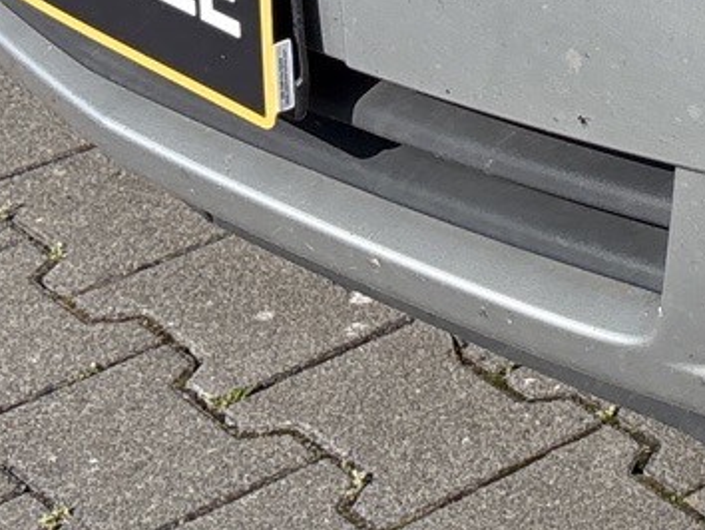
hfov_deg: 12.5
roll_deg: -1.1
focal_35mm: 141
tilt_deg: -14.0
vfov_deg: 9.7
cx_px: 1354
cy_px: -584
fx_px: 2874
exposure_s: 1/3106
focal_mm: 5.96
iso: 50
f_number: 1.6
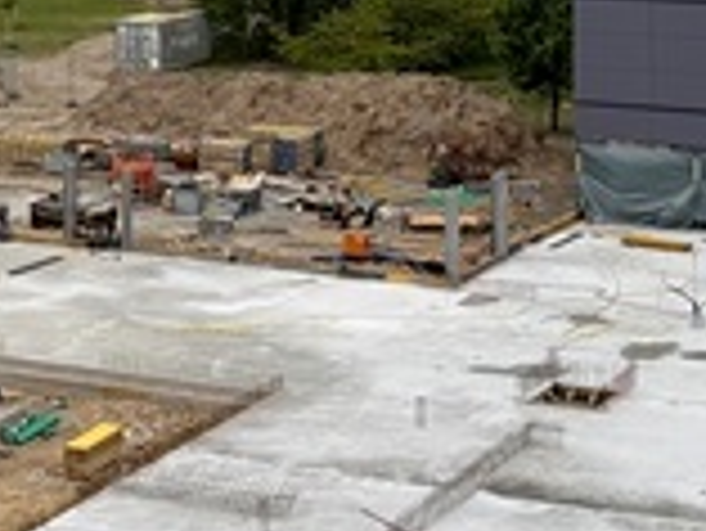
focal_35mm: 122
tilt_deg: -0.9
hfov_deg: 15.9
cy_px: -207
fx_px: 2490
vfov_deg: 11.7
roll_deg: -0.3
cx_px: 36
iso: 80
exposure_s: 1/5263
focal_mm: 6.86
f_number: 1.78
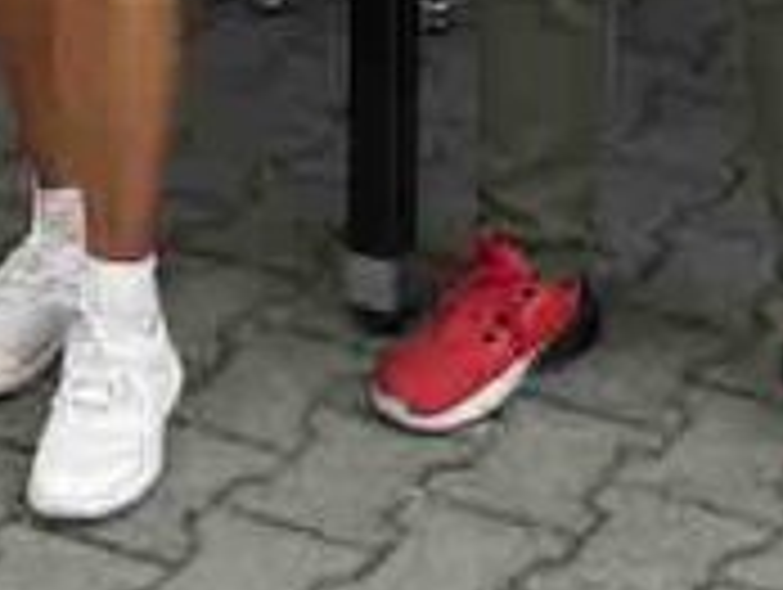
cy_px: -757
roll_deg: +0.5
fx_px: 3194
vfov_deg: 9.5
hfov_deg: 14.0
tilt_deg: -6.6
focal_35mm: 141
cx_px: 324
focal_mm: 6.76
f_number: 1.78
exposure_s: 1/1488
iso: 80
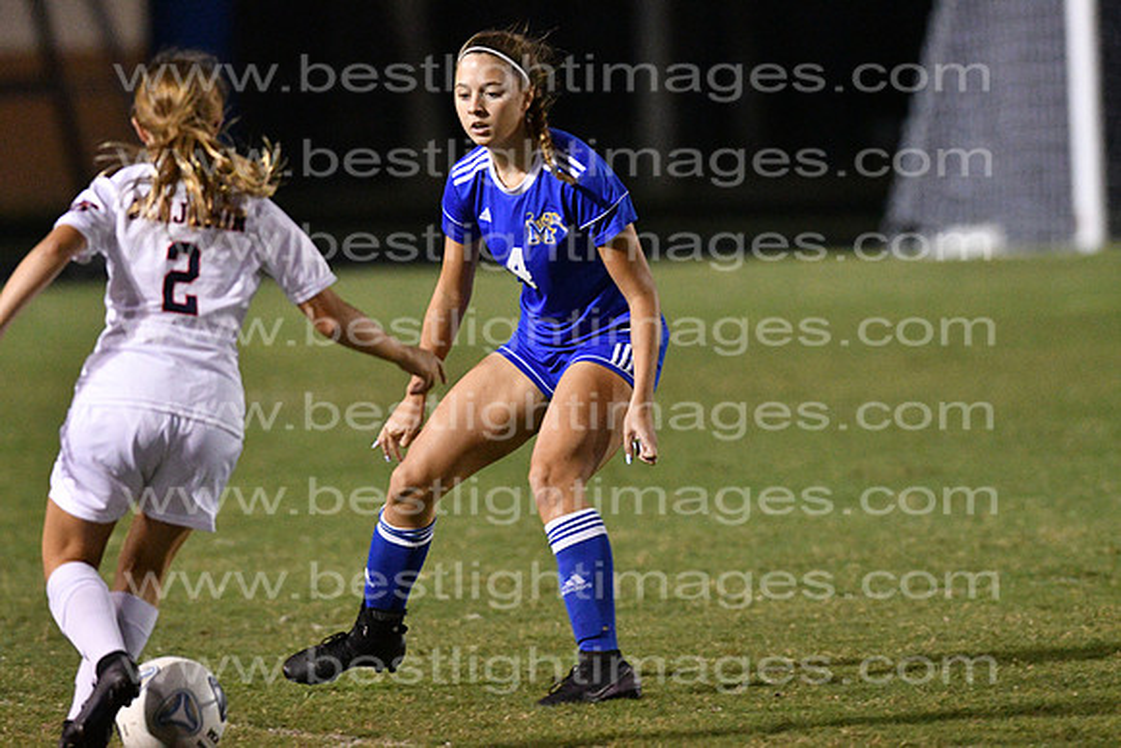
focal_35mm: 450
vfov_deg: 3.1
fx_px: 14015
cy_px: 374
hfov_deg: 4.6
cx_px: 560
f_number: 3.5
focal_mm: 300
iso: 10000
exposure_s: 1/640
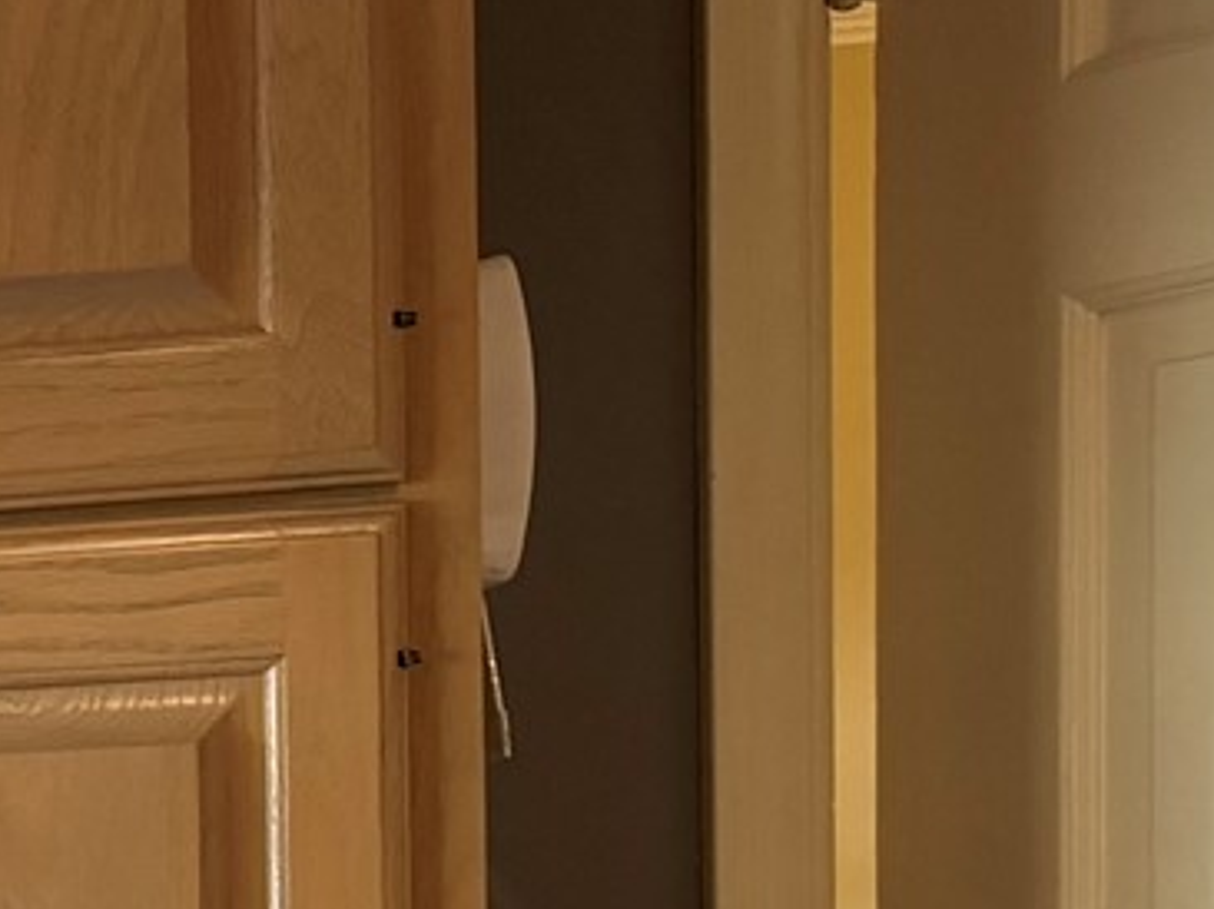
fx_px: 4416
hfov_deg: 12.5
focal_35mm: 126
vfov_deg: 11.2
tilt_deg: -6.1
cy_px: 1466
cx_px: -1619
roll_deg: +3.3
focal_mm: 6.76
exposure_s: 1/60
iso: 200
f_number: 1.78
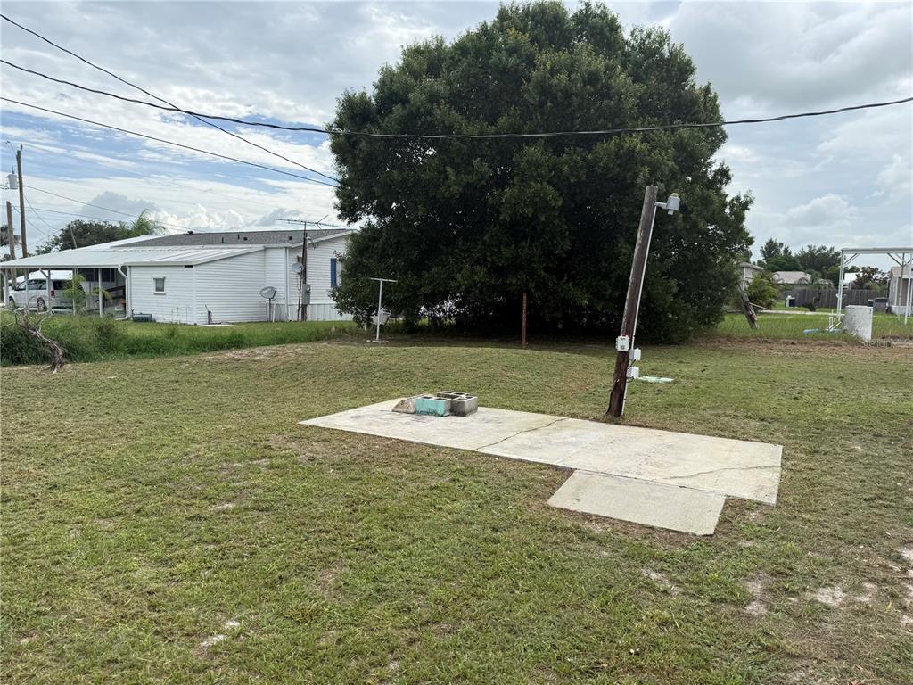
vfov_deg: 56.8
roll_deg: +0.9
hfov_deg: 71.6
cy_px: 342
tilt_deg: -4.8
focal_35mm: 24
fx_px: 633
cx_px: 456
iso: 80
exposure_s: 1/3279
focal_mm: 6.76
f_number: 1.78
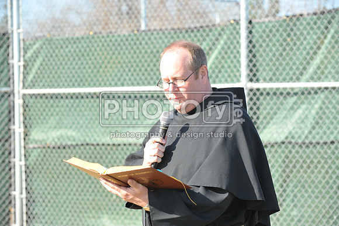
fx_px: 1176
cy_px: 113
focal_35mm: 125
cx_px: 170
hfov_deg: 16.4
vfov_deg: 11.0
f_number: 7.1
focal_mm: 125
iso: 400
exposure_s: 1/400
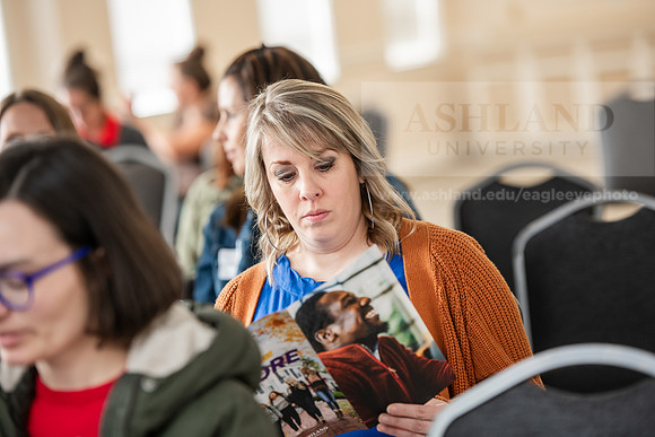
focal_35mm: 135
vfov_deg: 10.2
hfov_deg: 15.2
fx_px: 2457
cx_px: 328
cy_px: 218
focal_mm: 135
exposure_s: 1/160
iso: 1000
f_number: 3.2
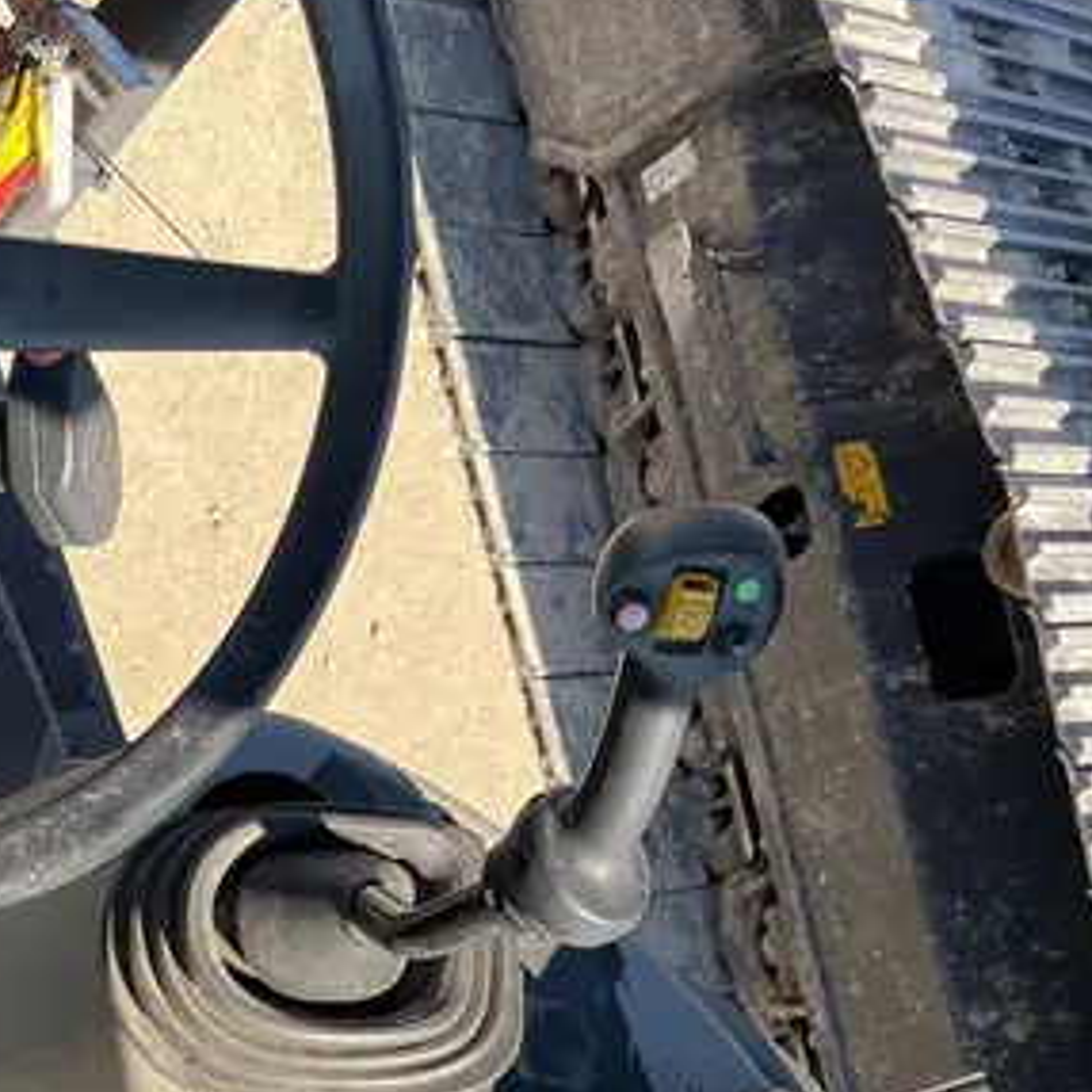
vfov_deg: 26.4
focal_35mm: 59
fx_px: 2106
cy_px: 1250
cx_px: 195
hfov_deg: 28.4
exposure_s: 1/821
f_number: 1.6
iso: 50
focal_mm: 5.1
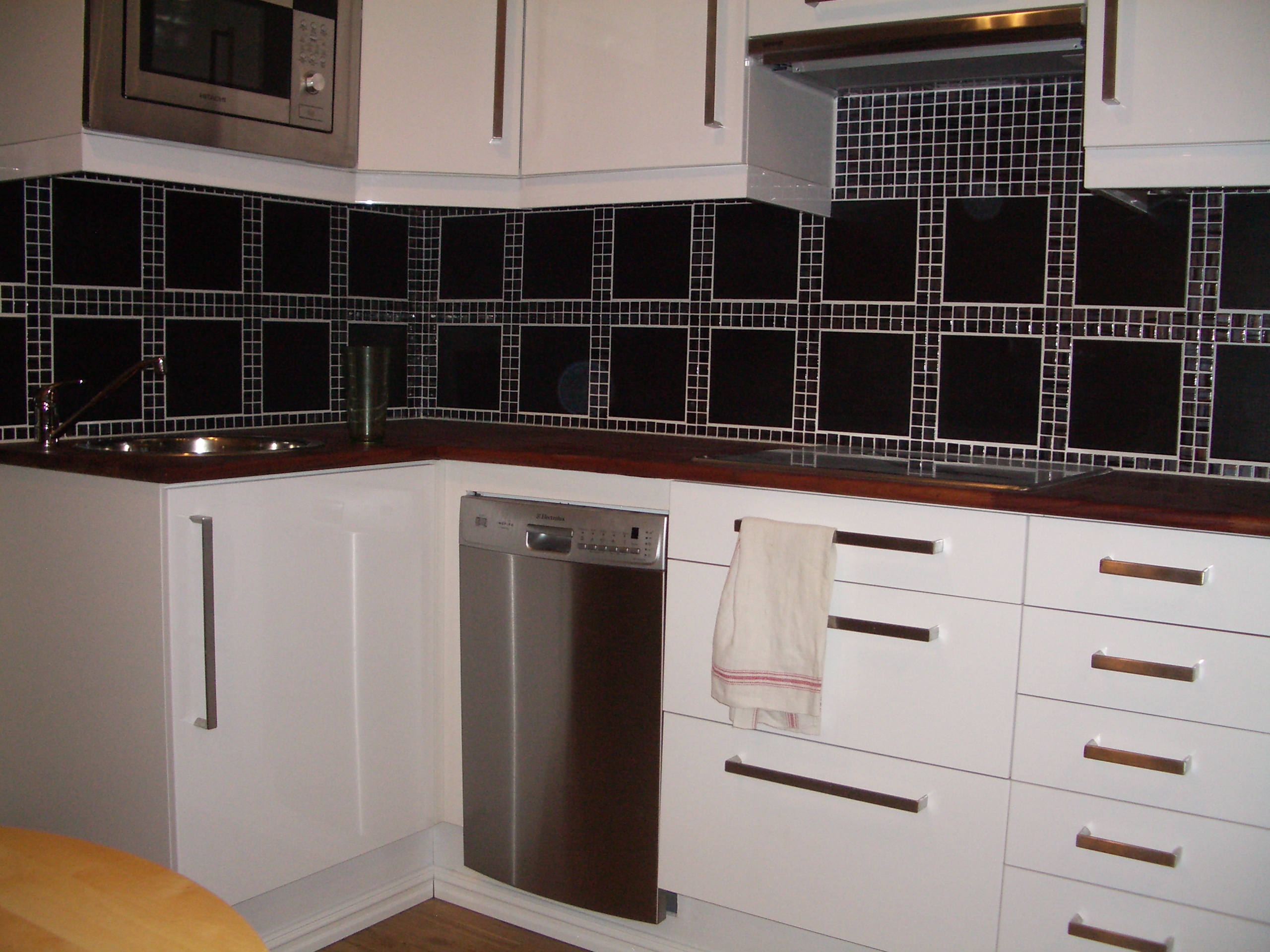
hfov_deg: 52.6
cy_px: 476
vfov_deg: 40.7
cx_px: 635
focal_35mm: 35
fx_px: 1284
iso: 200
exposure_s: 1/60
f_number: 2.6
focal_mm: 5.8
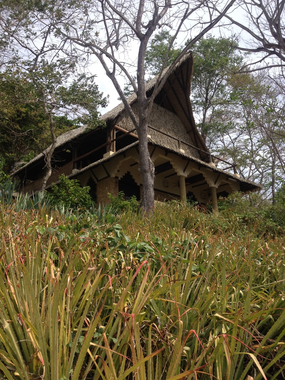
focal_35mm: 35
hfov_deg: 40.7
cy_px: 190
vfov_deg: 52.6
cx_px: 142
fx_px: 384
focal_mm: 4.28
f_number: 2.4
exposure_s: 1/1314
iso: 50
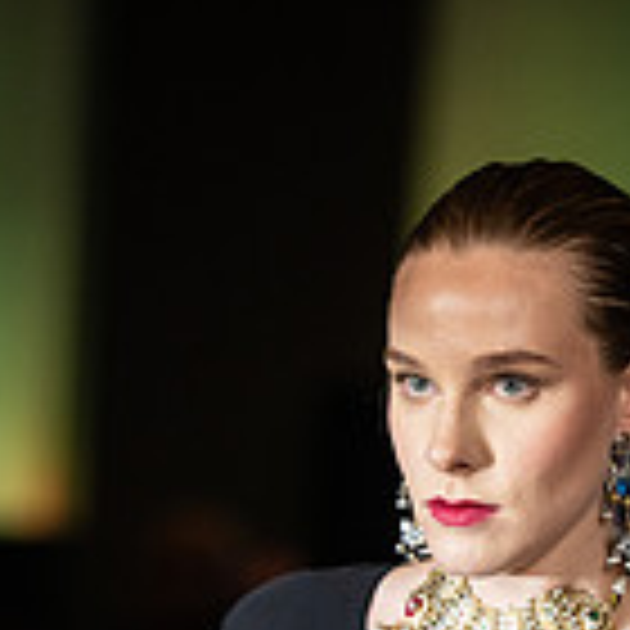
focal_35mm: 396
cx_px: 482
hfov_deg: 4.4
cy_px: 994
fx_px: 8154
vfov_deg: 4.4
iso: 2500
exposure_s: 1/800
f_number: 2.8
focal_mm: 145
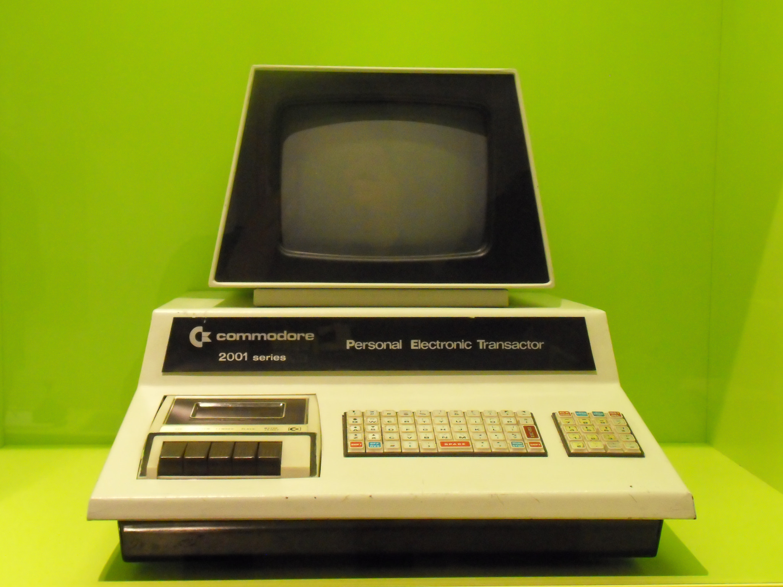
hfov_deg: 36.8
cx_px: 392
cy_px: 294
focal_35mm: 52
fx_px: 1176
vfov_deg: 28.0
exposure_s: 1/30
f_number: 4.5
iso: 800
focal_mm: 9.1
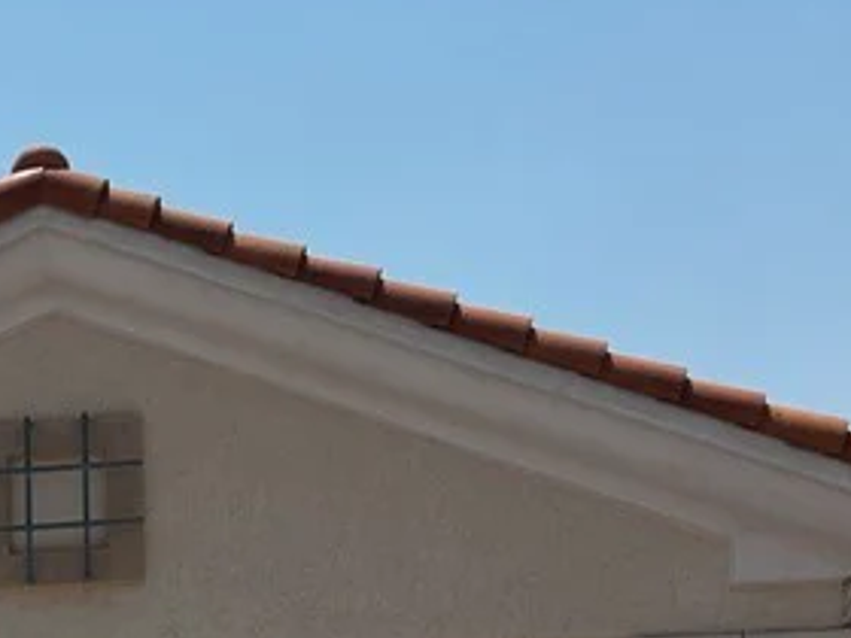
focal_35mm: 95
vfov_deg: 14.4
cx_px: -328
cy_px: 981
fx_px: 2335
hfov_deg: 18.8
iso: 50
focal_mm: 5.7
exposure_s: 1/8000
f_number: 1.5
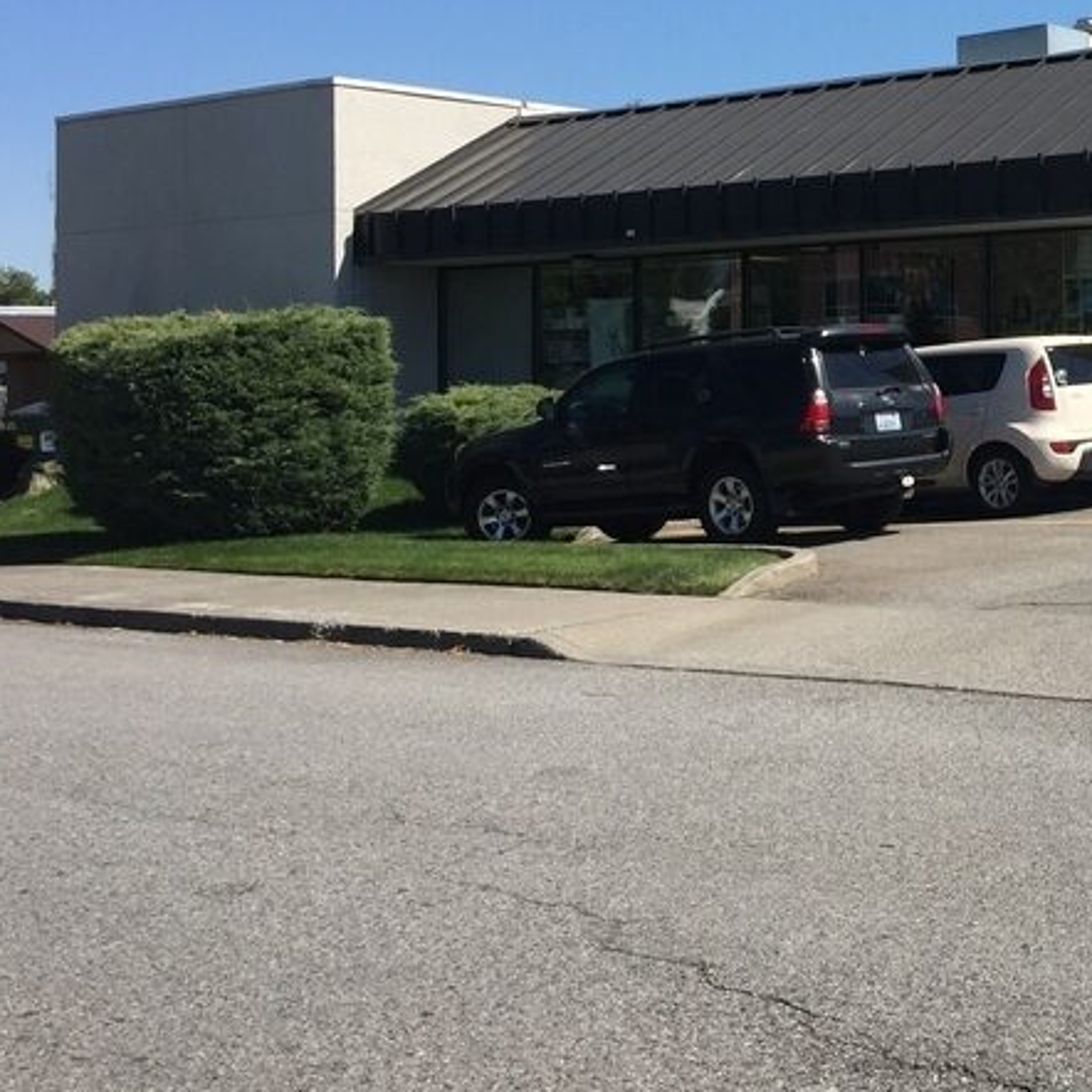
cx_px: 1107
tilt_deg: +0.4
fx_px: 2070
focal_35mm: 58
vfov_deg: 29.1
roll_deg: -0.9
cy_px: 287
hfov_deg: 27.7
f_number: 2.2
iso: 32
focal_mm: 4.15
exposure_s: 1/1980
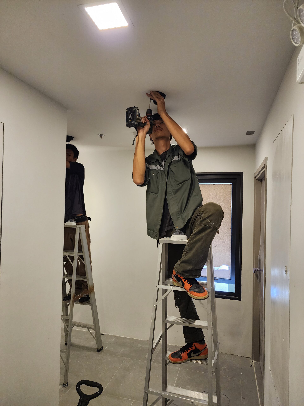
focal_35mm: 23
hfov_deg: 58.9
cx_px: 152
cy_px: 203
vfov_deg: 73.9
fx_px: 269
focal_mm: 6.4
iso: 250
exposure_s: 1/100
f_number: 1.8
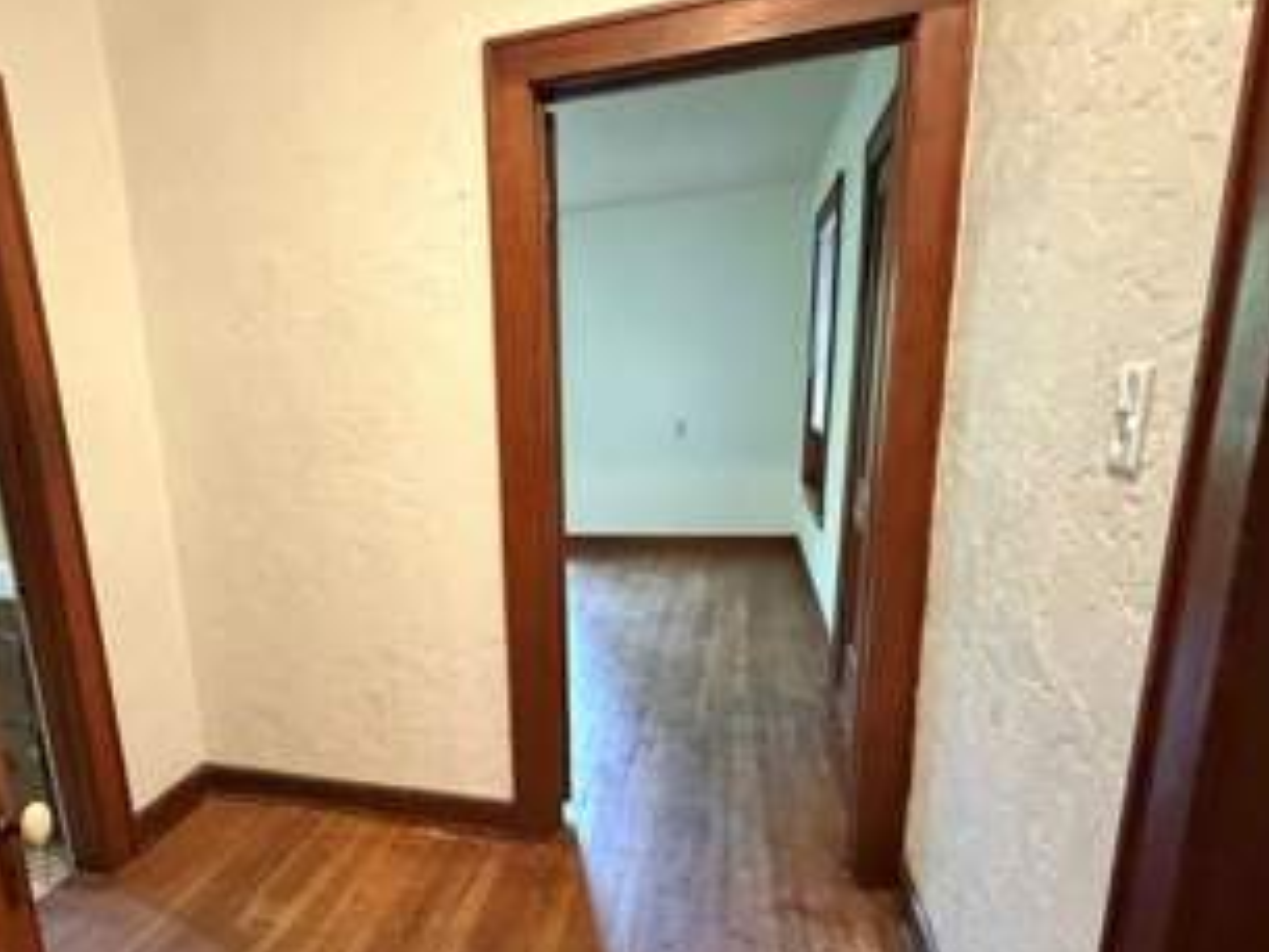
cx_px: 458
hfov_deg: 74.7
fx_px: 807
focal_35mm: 22
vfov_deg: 60.3
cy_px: 594
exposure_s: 1/60
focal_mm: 2.22
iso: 1000
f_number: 2.2
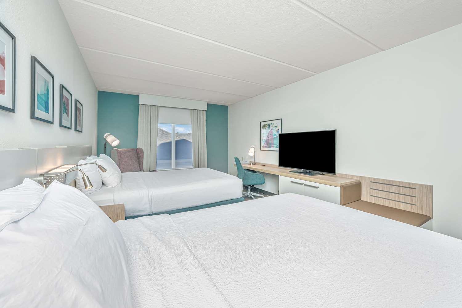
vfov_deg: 81.2
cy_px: 154
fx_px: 180
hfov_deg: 104.3
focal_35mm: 14
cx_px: 231
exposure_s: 1/200
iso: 400
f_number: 8
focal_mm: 14
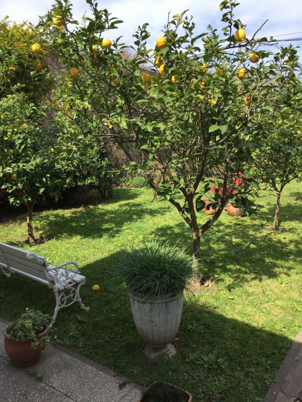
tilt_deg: -10.5
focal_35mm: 29
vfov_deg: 61.6
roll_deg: +1.0
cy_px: 201
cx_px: 151
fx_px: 337
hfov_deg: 48.2
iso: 32
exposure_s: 1/1041
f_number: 2.2
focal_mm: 4.15
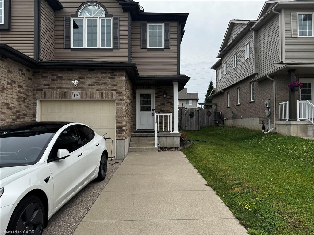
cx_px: 157
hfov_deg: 71.6
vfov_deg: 56.8
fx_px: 218
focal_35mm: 24
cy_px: 118
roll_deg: +0.0
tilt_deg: +0.6
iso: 80
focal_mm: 6.76
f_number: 1.78
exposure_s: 1/3597
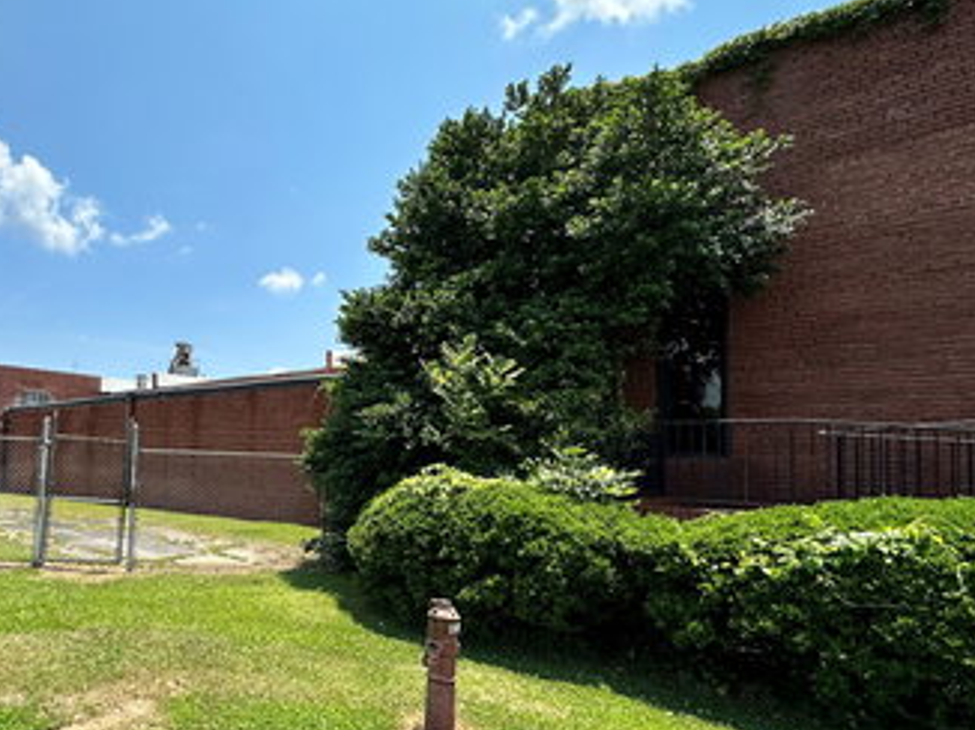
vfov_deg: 60.6
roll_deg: -2.7
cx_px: 218
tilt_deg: +2.7
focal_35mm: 22
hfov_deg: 70.1
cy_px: 431
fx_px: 619
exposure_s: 1/2132
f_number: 2.2
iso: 50
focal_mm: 2.22
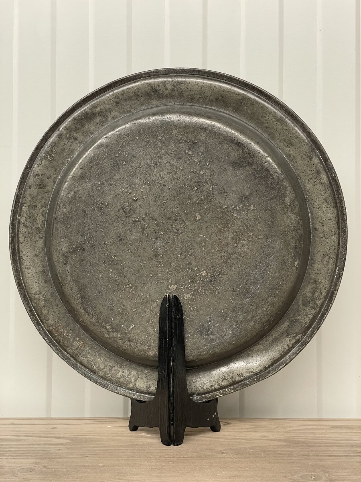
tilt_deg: +3.1
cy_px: 241
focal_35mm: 52
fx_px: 723
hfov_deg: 28.0
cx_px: 180
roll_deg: +0.5
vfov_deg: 36.8
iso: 100
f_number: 2
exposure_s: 1/99
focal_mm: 6
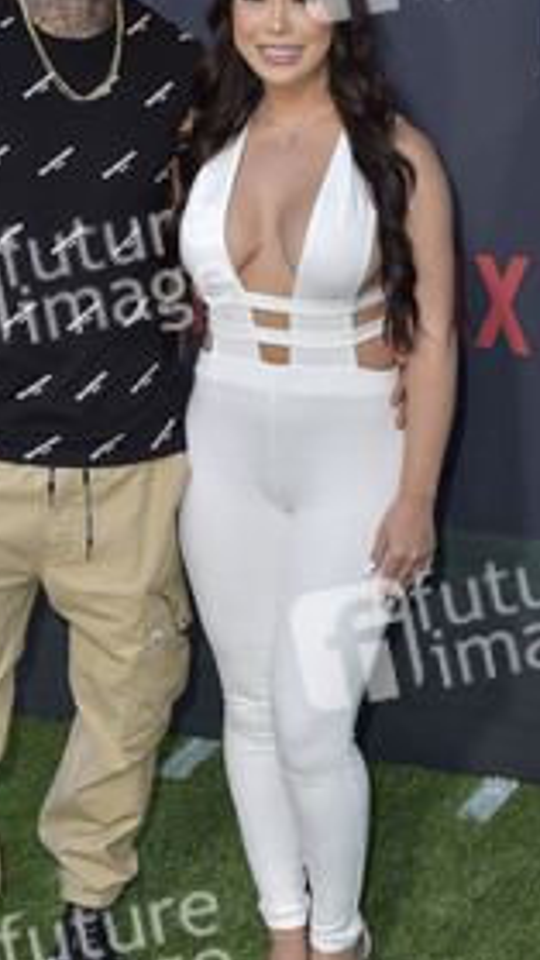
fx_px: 1985
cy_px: 458
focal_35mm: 78
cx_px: 156
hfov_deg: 15.4
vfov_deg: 27.2
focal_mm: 52
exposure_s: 1/250
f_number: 6.3
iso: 320
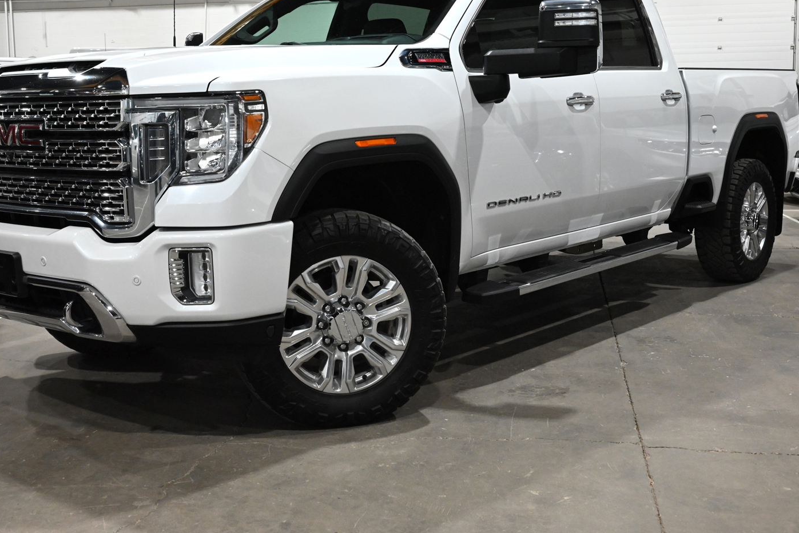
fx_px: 977
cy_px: 229
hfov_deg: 44.4
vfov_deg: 30.5
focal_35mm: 44
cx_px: 365
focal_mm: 38
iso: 4000
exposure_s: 1/160
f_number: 7.1
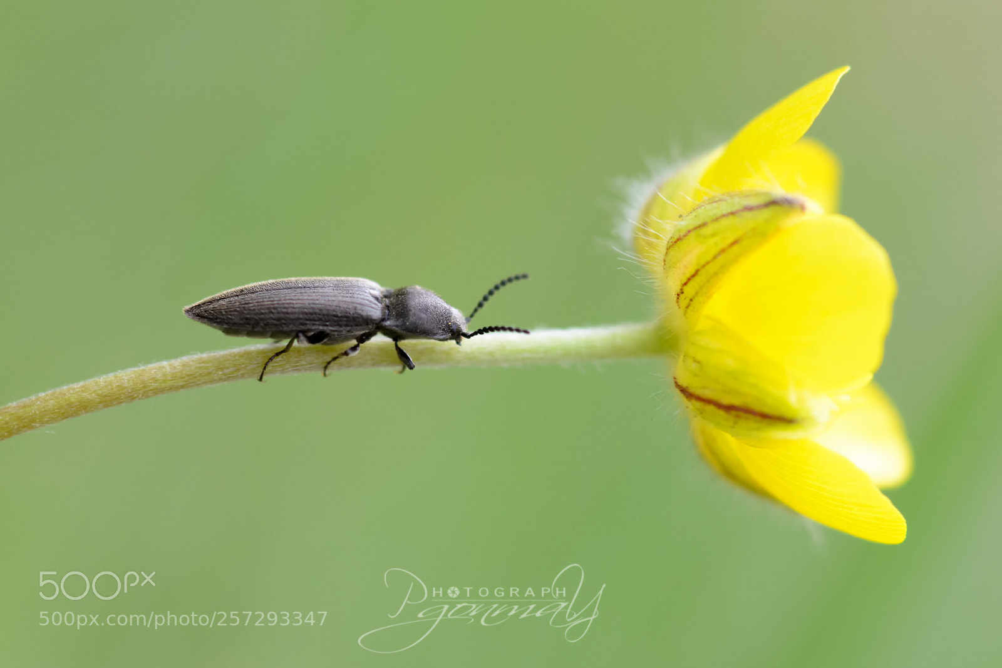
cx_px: 501
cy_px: 334
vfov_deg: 8.7
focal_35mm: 158
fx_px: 4384
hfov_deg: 13.0
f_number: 7.1
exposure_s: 1/320
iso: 720
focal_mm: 105
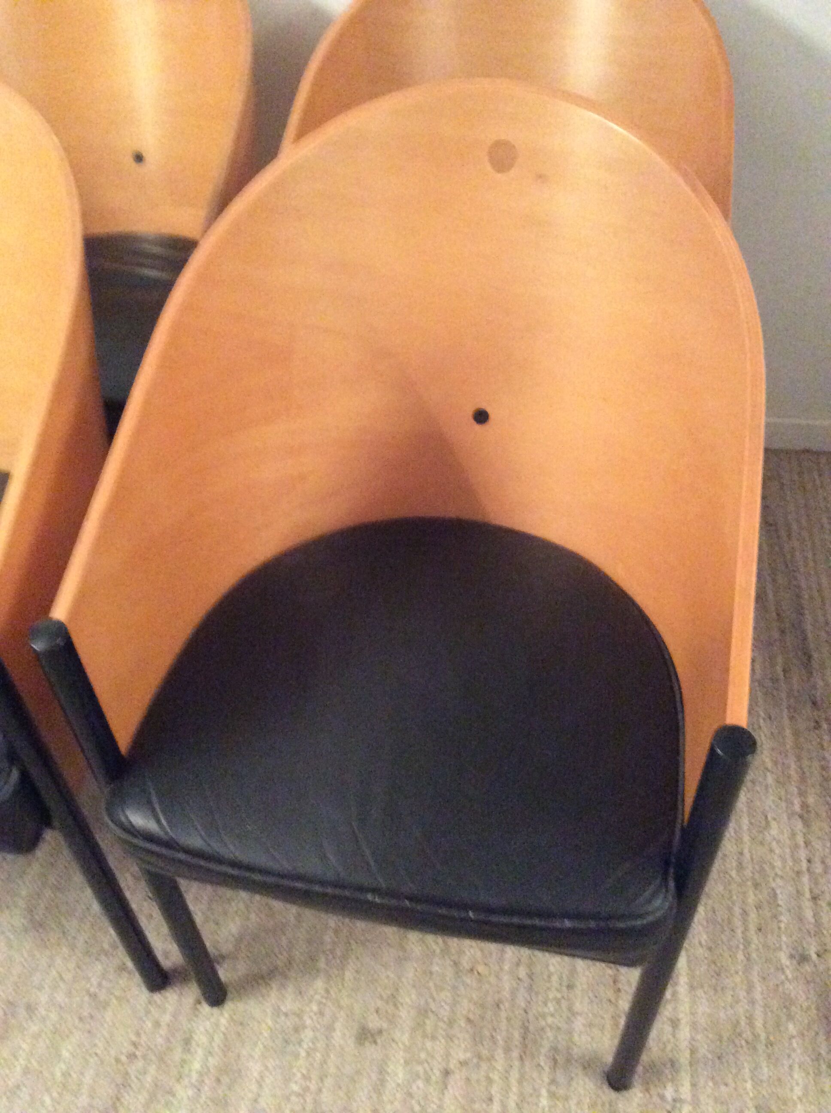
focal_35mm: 32
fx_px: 1027
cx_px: 416
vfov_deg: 56.9
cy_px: 556
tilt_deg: -47.2
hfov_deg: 44.1
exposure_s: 1/17
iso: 800
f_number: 2.4
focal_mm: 3.3
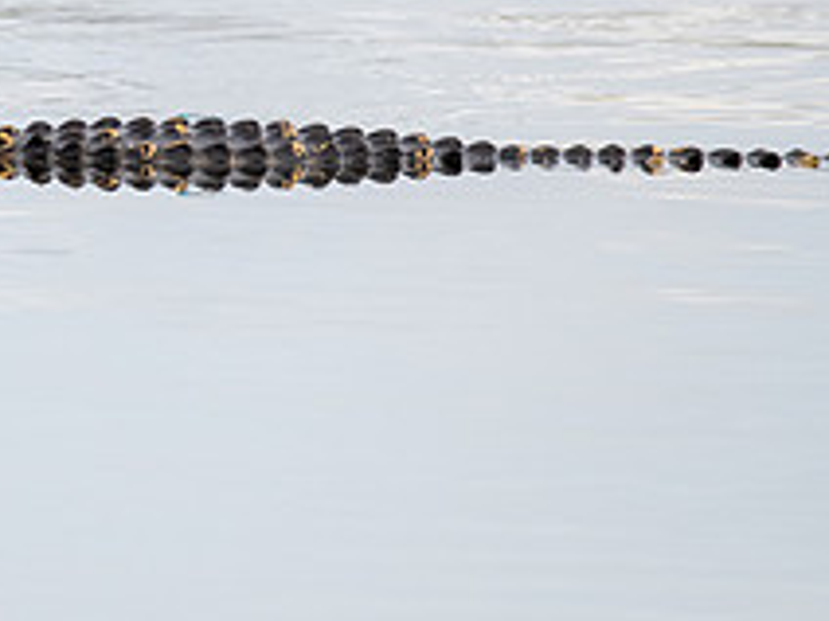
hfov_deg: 1.1
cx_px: 105
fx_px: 44017
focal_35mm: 1838
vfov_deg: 0.8
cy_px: 127
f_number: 8
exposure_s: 1/1250
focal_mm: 600
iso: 1250
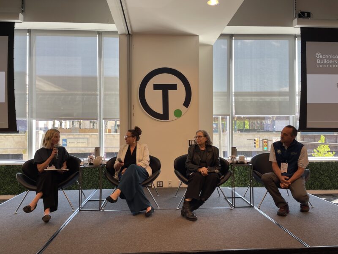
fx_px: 254
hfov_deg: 67.3
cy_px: 127
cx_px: 169
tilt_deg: +1.2
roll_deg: +0.6
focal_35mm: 26
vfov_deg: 53.1
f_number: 1.6
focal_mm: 4.2
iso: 50
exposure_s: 1/121
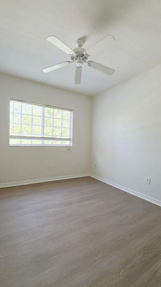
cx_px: 75
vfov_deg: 103.0
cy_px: 147
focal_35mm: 15
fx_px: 114
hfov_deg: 70.5
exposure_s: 1/120
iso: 160
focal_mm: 2.2
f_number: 1.9
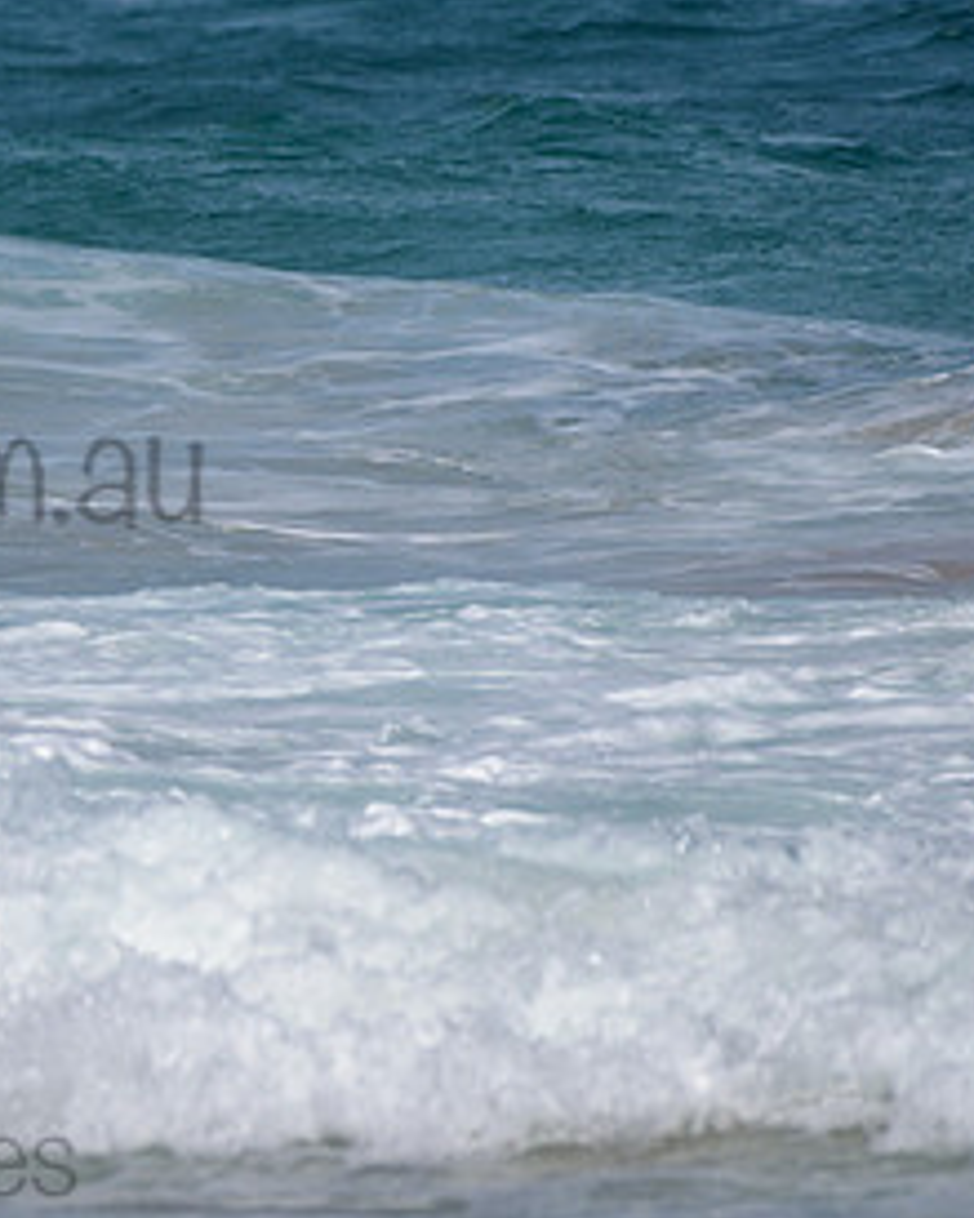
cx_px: -501
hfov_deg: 1.3
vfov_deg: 1.6
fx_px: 44021
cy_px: 297
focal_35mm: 1221
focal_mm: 500
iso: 72
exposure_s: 1/2000
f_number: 5.6
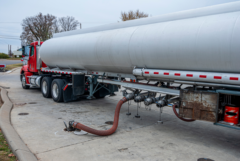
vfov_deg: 43.7
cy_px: 80
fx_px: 200
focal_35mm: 30
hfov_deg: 61.9
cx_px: 120
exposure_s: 1/180
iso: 100
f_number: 5.6
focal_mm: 20
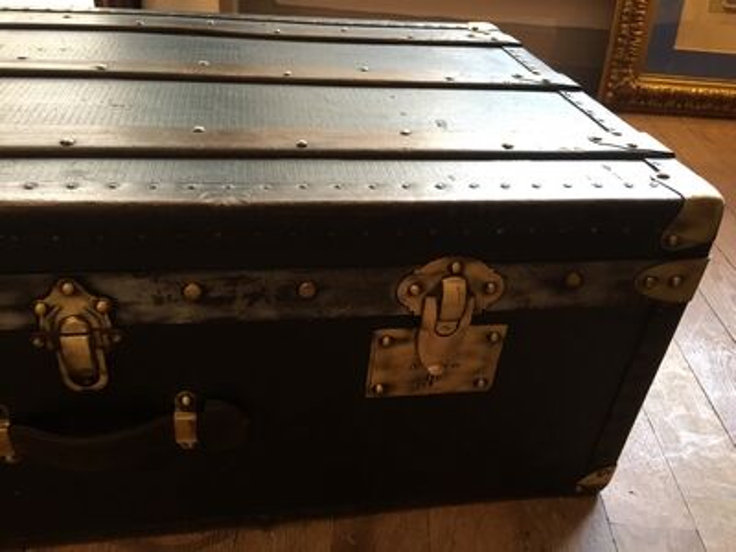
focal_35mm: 29
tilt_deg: -31.9
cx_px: 368
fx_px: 617
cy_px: 276
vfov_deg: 48.2
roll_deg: -4.4
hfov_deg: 61.7
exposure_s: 1/33
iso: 80
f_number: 2.2
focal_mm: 4.15
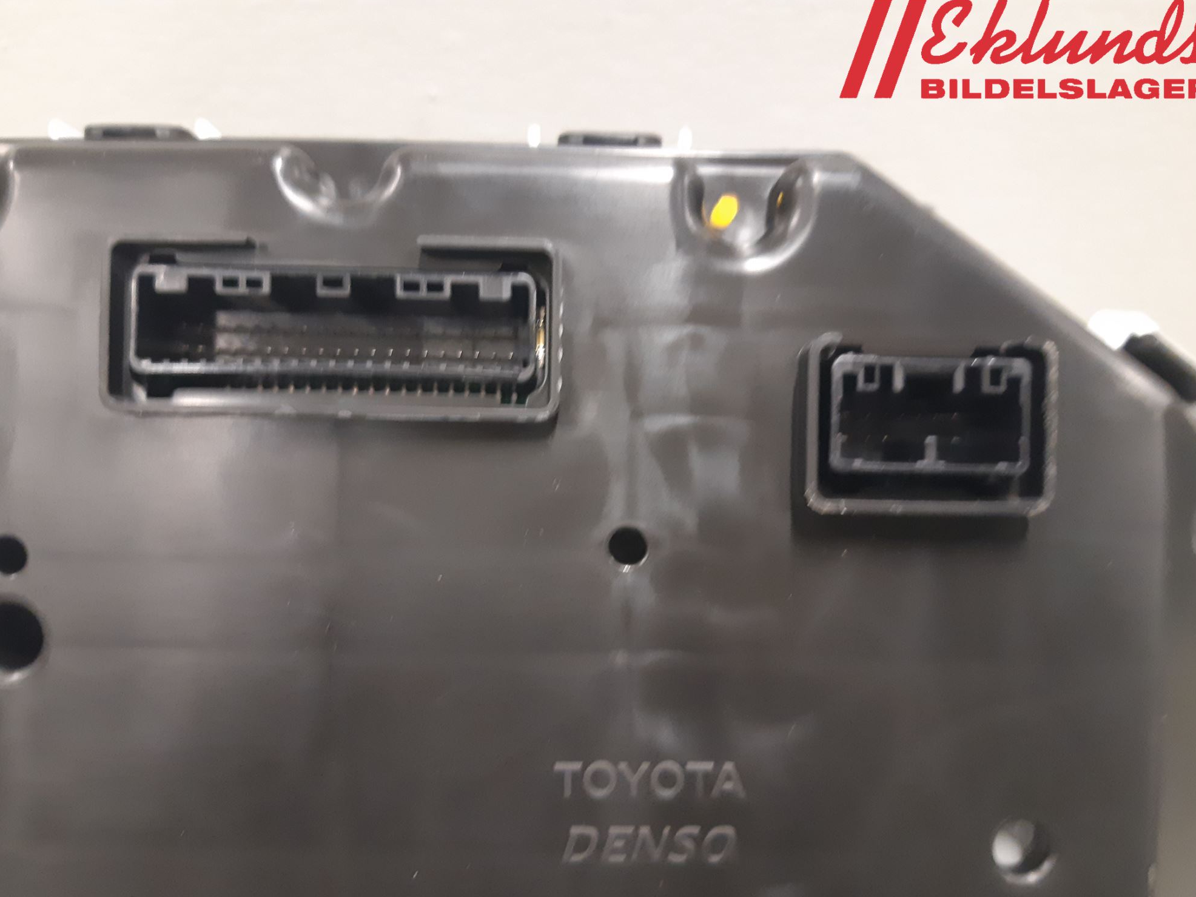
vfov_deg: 51.3
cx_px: 591
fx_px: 933
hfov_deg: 65.3
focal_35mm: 27
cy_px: 462
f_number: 1.7
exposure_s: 1/25
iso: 320
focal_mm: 3.93
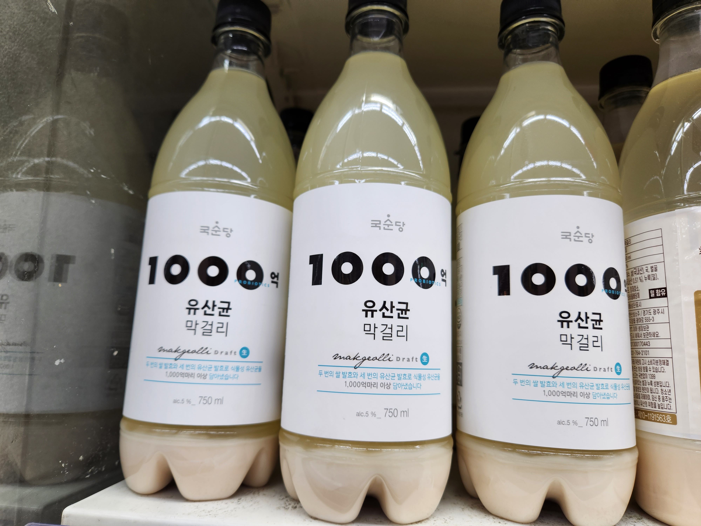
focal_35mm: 23
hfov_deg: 73.9
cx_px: 350
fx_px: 466
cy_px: 263
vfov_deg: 58.9
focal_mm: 5.4
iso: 80
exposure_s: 1/120
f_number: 1.8
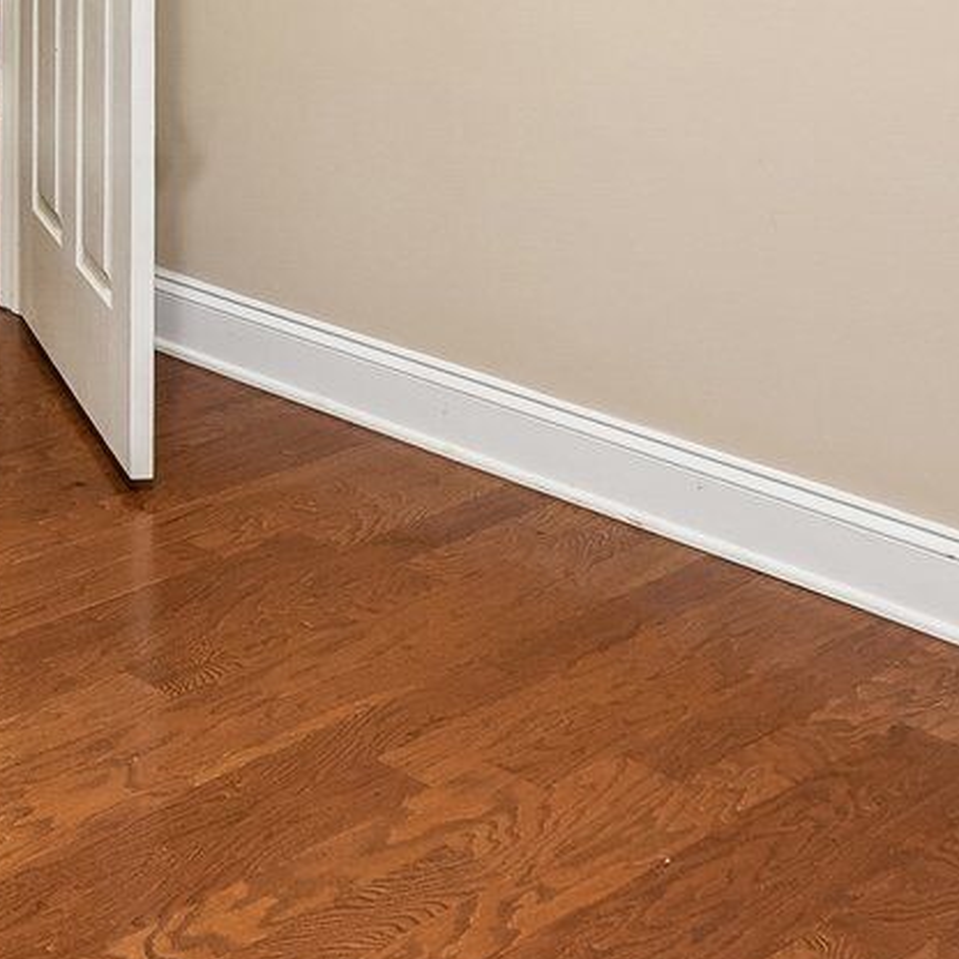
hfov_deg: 22.9
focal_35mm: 67
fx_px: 2100
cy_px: -352
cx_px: -293
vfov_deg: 22.5
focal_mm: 16
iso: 400
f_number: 5.6
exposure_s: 1/5
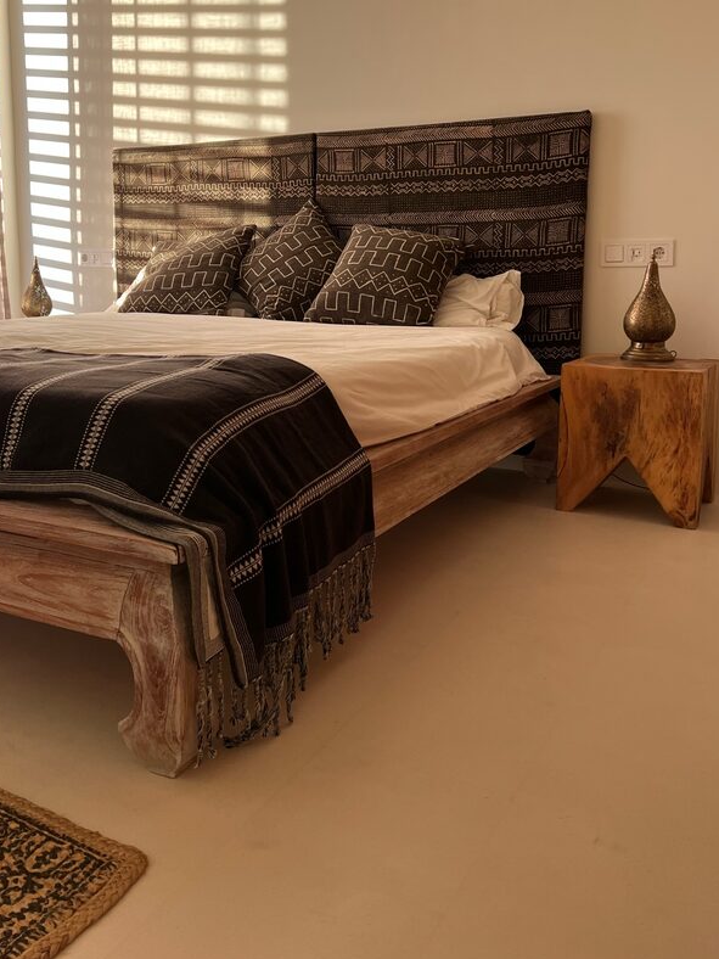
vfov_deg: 54.7
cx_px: 292
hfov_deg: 42.8
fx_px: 914
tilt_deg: -6.4
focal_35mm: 33
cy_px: 355
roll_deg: +1.8
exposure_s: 1/121
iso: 64
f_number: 1.5
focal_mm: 5.7
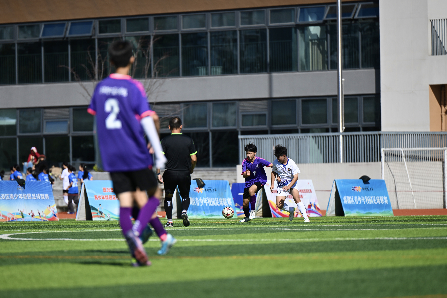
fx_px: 2483
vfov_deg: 6.9
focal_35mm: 200
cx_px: 224
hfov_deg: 10.3
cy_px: 149
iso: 100
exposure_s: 1/3200
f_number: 2.8
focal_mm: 200
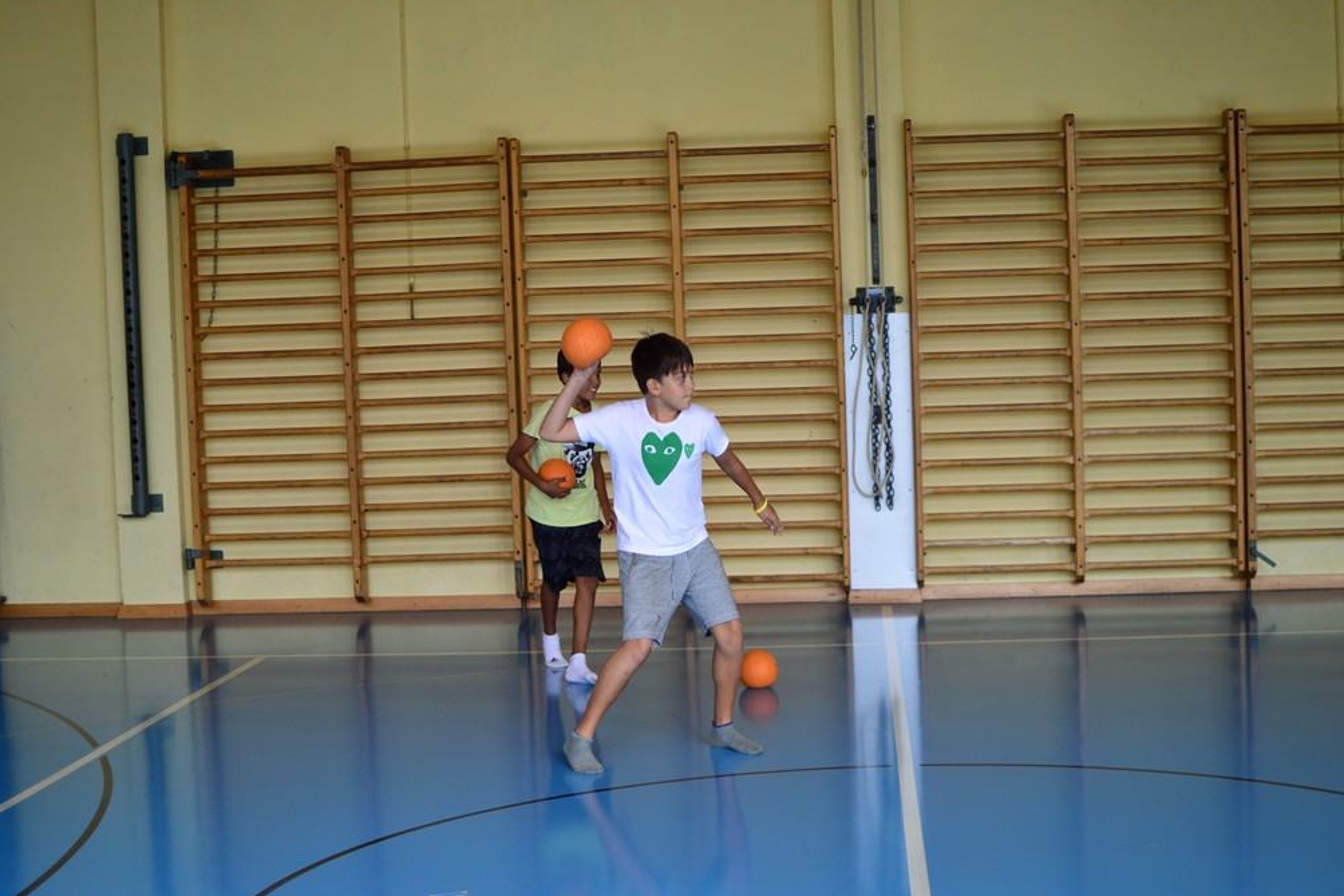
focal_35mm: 54
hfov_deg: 37.2
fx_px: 1997
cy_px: 445
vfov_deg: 25.3
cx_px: 660
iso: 400
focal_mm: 35
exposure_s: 1/640
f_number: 1.8
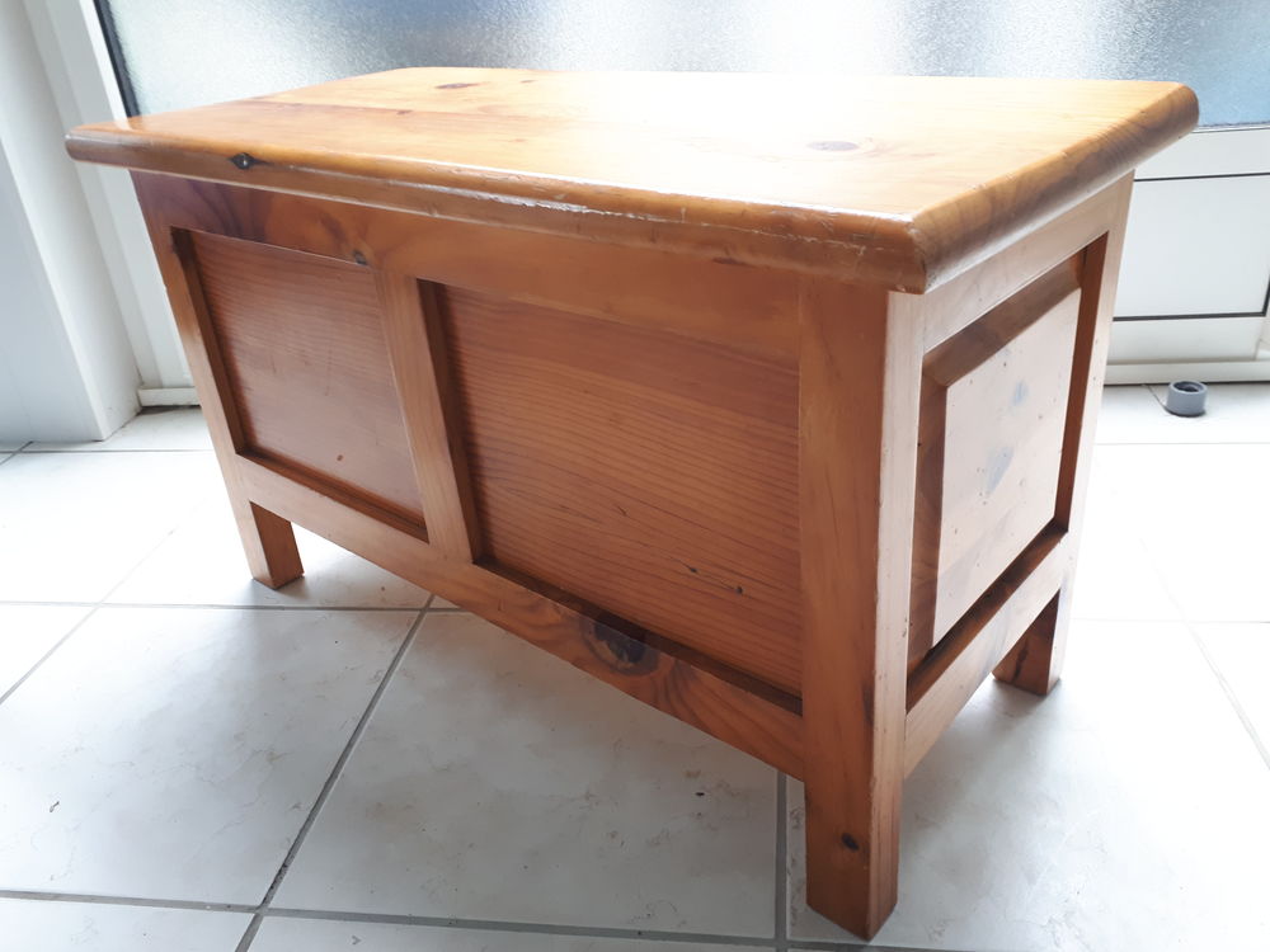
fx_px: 991
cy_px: 476
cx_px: 635
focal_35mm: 27
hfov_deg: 65.3
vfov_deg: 51.4
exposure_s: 1/33
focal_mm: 3.6
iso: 80
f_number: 1.9
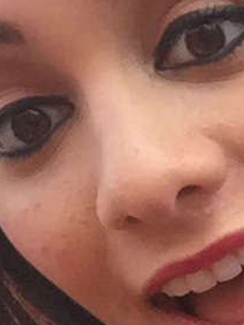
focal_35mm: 143
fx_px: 1343
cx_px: 522
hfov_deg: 9.5
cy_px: 380
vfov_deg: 13.5
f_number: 2.2
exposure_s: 1/599
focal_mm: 2.65
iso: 32
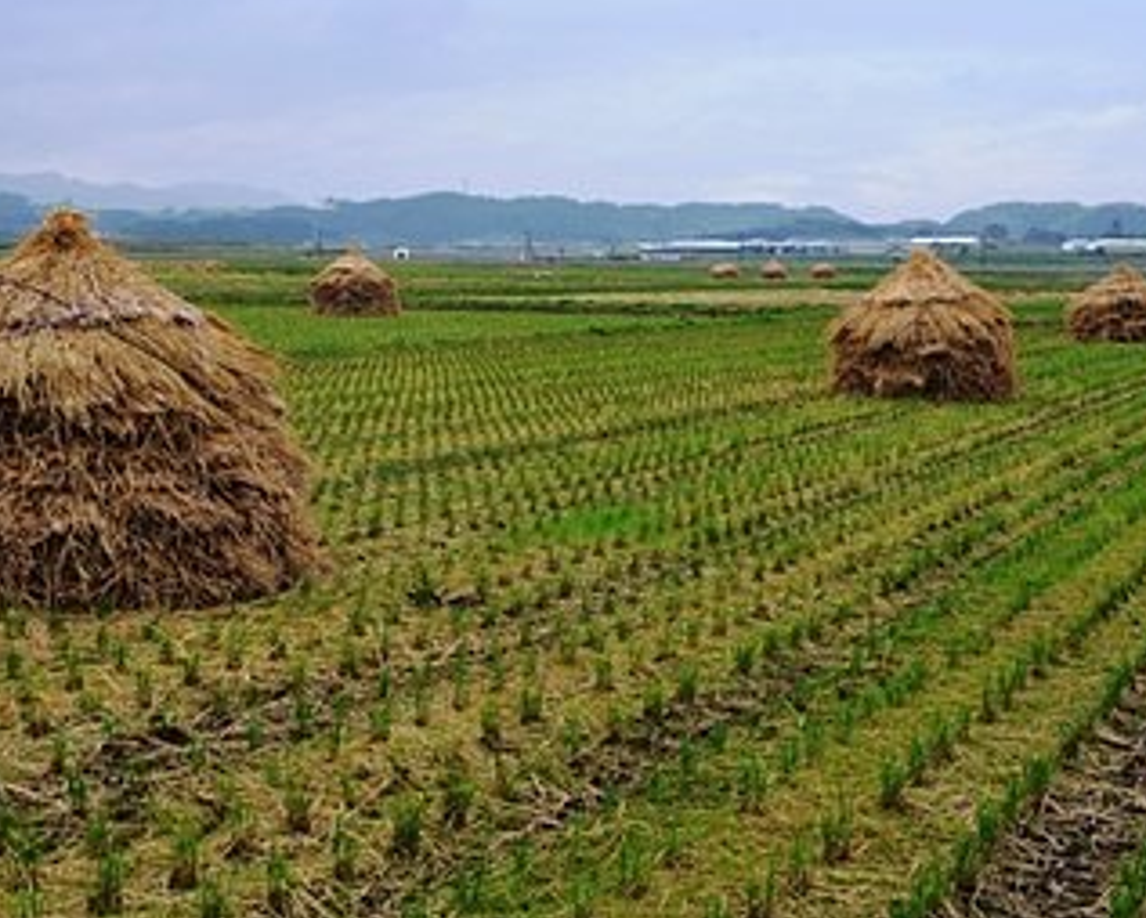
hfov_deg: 35.2
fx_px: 1799
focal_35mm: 53
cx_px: 448
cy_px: 356
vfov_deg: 28.6
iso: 400
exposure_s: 1/60
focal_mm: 35
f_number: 13
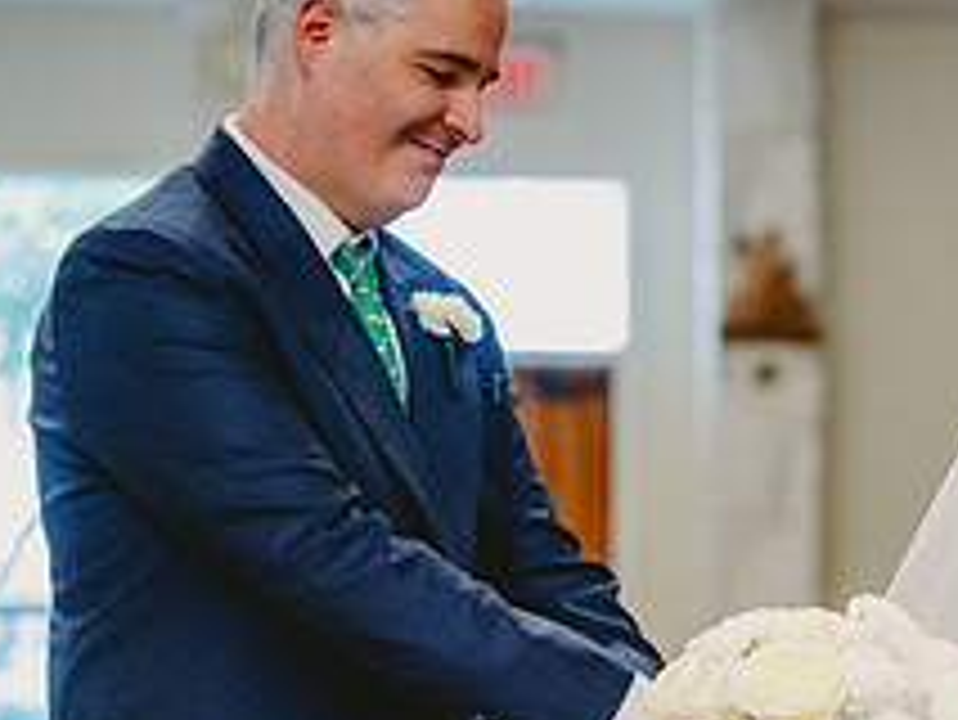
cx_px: 1097
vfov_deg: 8.1
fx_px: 5067
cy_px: 718
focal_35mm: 183
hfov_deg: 10.6
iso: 2500
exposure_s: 1/320
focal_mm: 70
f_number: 2.8
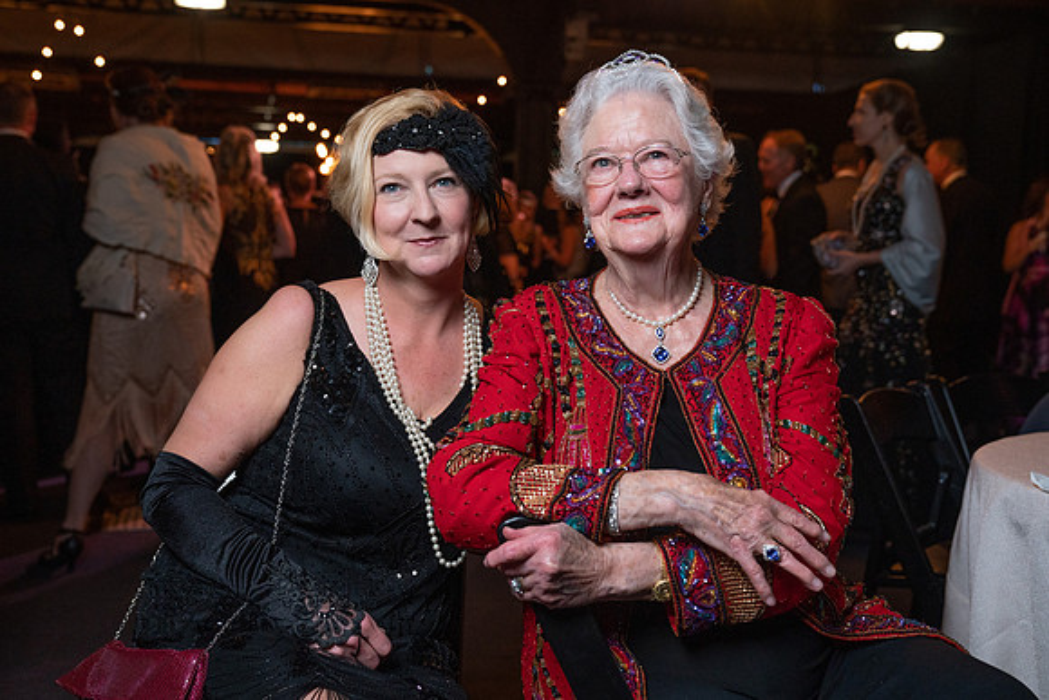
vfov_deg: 33.0
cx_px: 508
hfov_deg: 47.8
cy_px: 339
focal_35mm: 41
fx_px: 1182
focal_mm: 39
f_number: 4
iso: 2000
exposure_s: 1/100
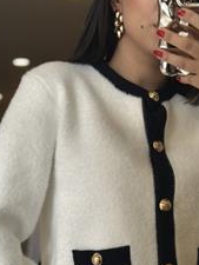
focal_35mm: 88
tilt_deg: -35.7
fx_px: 674
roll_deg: +4.4
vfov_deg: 21.8
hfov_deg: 16.8
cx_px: 134
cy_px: 231
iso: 80
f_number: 1.78
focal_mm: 6.86
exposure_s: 1/202
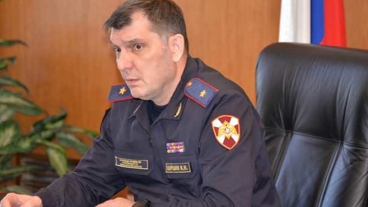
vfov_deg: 7.6
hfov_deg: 13.5
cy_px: 114
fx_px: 1552
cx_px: 192
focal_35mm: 159
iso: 800
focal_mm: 120
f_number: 4
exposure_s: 1/60
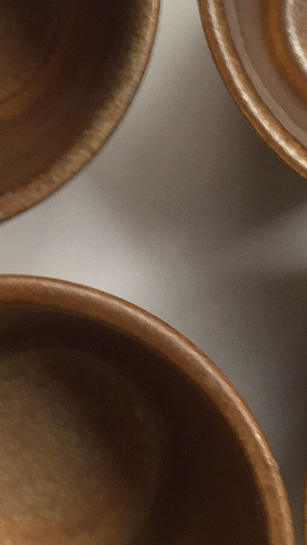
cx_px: 207
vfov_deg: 18.4
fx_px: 1650
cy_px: 17
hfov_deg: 10.6
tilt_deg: -85.4
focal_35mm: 114
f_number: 2.2
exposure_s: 1/33
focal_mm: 4.15
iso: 100
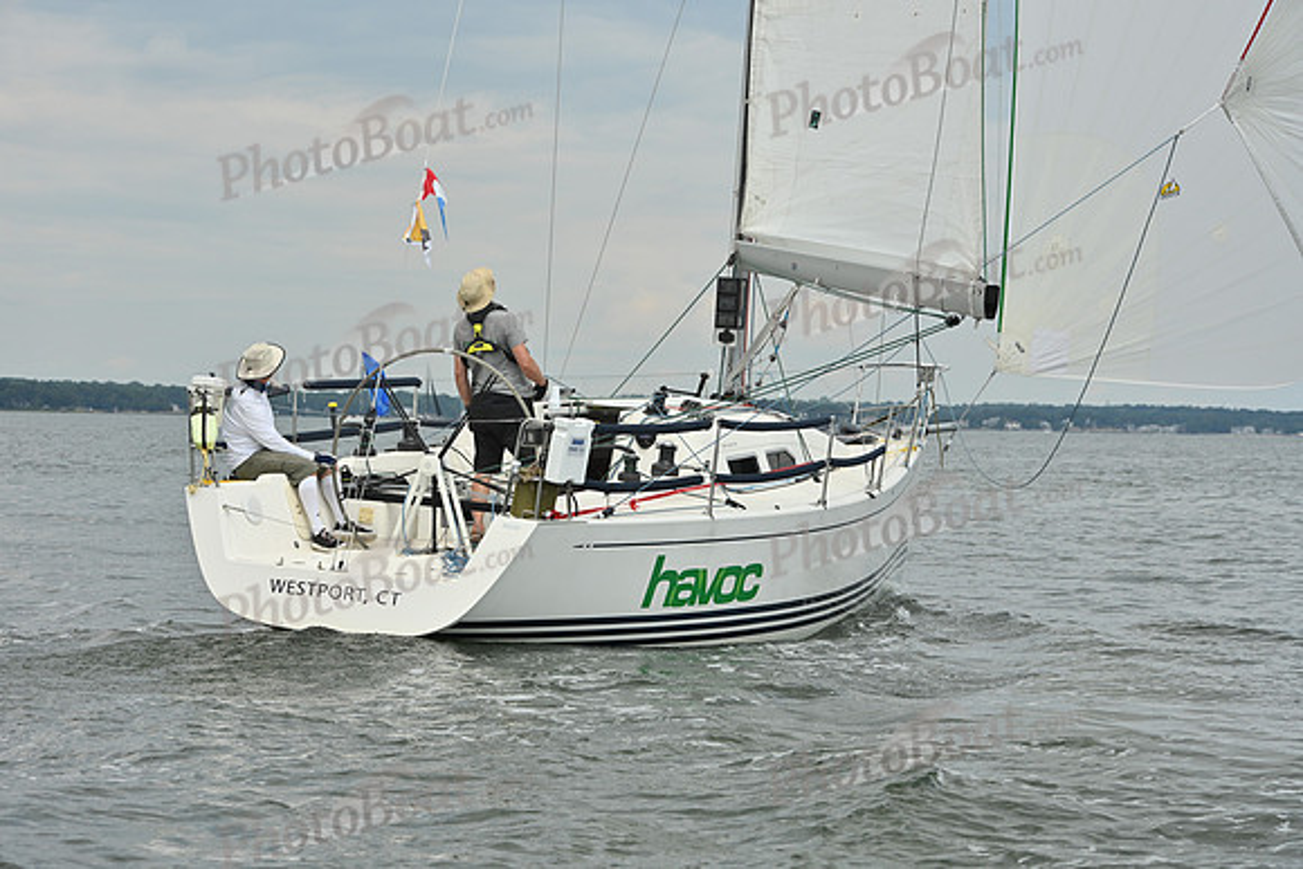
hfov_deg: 18.6
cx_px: 652
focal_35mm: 110
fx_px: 3982
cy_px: 434
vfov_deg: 12.5
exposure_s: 1/1250
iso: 320
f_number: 10
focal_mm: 110
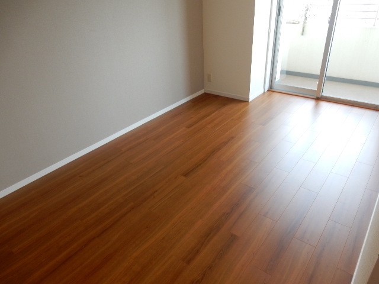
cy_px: 142
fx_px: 274
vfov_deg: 54.9
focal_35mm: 25
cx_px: 190
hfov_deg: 69.4
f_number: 3.7
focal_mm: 4.5
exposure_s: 1/30
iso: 125
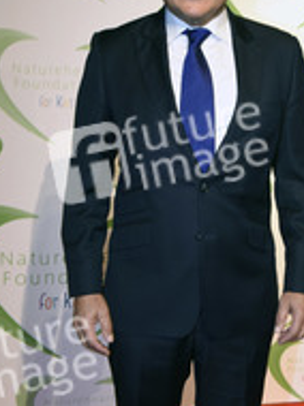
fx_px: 904
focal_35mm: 77
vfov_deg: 25.3
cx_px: 221
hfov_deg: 19.0
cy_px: 261
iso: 2000
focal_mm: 38
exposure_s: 1/125
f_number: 6.3
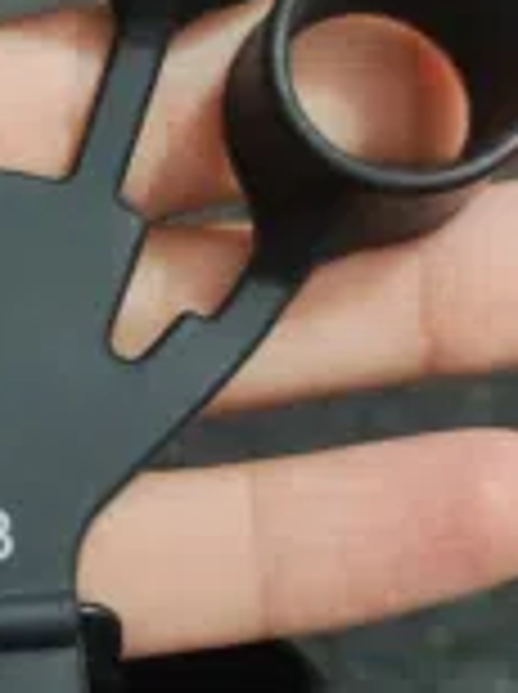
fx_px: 1301
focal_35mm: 65
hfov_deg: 21.1
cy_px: 410
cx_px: -95
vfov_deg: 29.8
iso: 547
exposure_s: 1/60
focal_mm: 4.71
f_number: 1.79
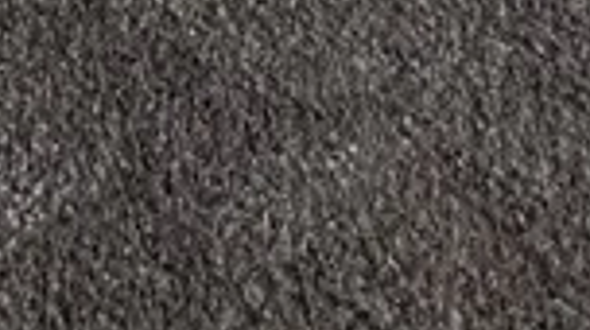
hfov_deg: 20.0
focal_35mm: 103
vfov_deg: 6.5
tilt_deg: -7.2
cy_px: -1293
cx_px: -35
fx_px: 1609
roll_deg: -0.5
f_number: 2.2
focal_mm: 2.22
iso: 160
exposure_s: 1/99
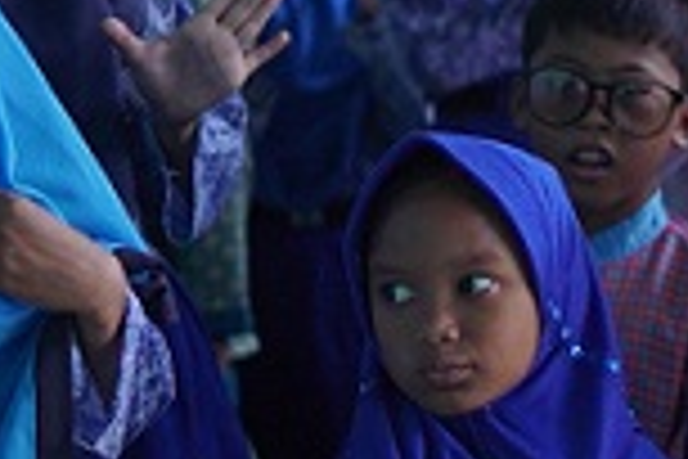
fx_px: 3019
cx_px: 1088
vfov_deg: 8.7
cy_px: 56
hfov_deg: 12.3
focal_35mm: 158
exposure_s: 1/800
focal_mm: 30
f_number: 1.4
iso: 500
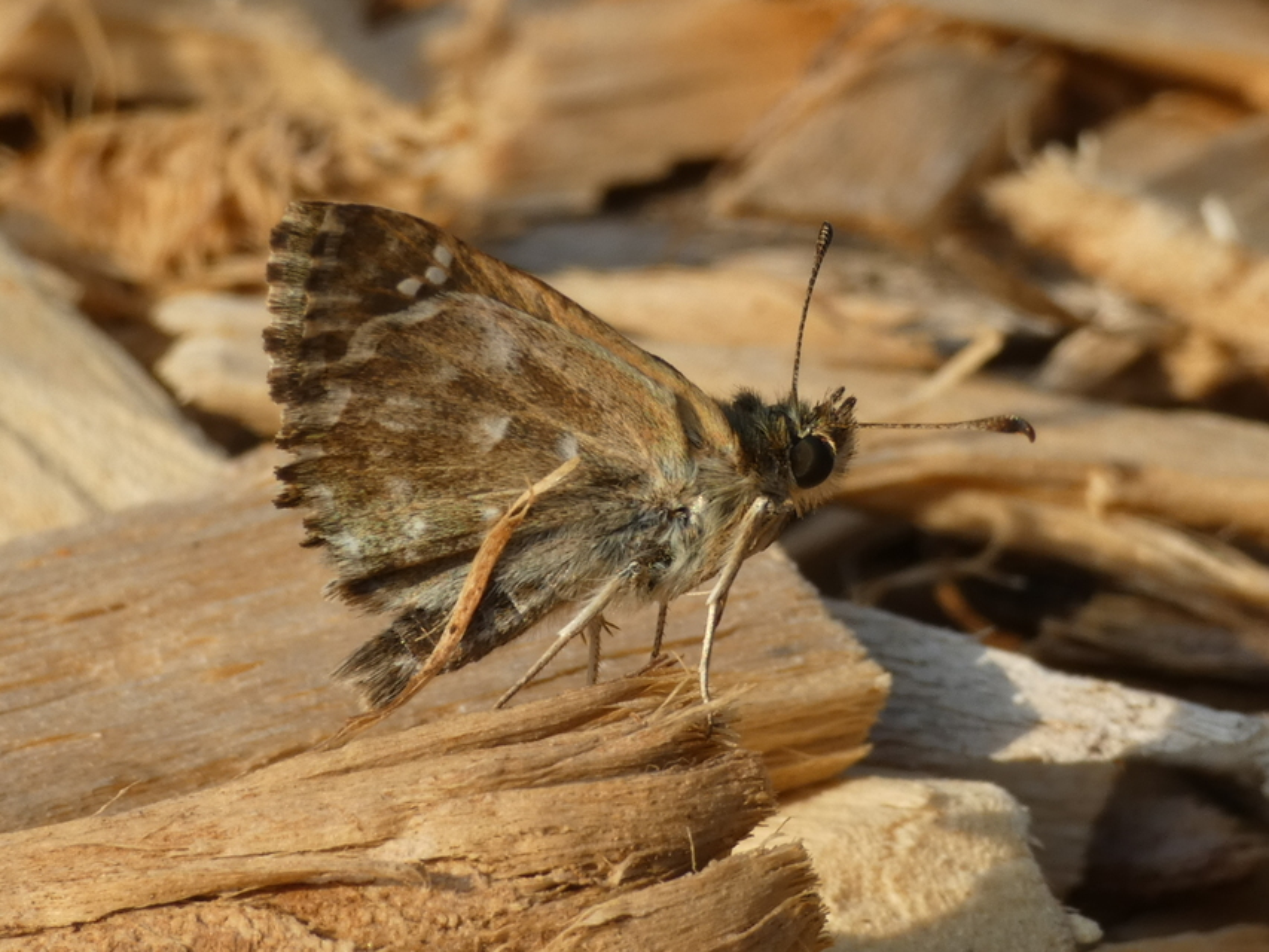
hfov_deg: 13.2
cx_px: 634
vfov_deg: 9.9
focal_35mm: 150
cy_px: 476
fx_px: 5500
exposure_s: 1/125
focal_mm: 26.9
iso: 80
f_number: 5.4
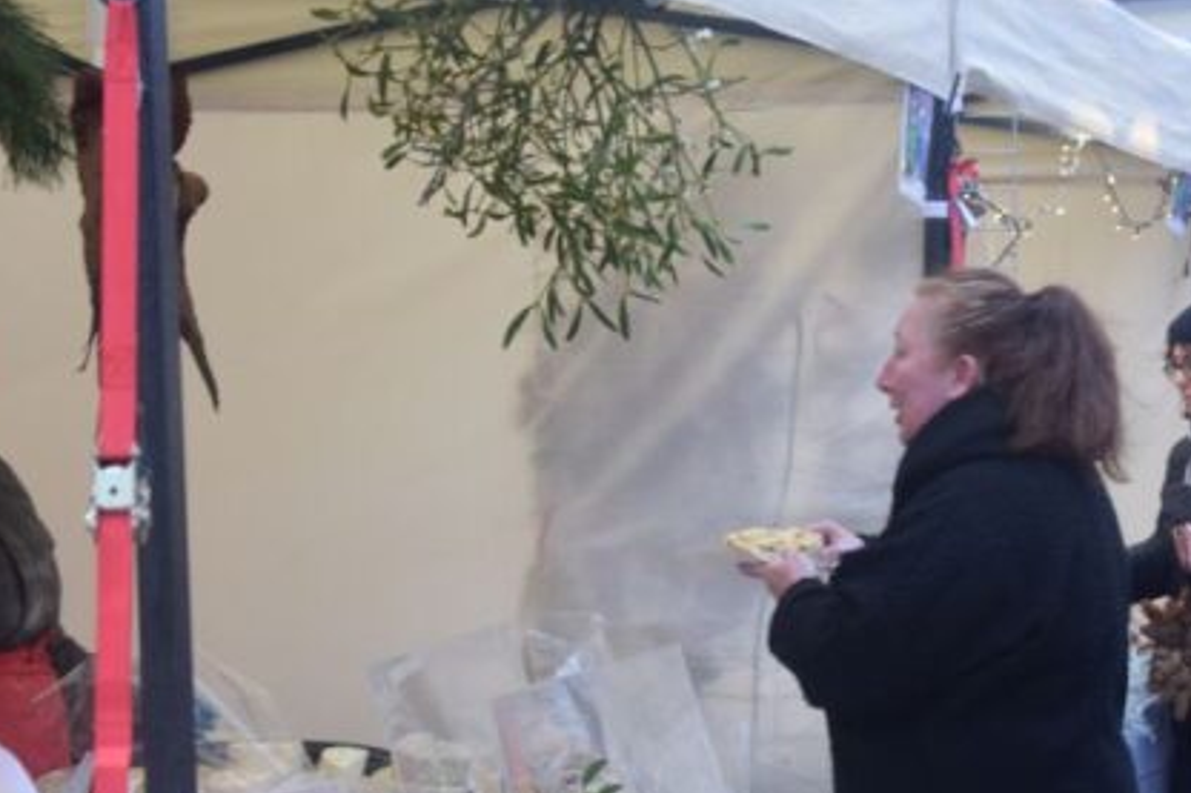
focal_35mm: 97
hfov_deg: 21.0
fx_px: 3205
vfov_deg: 14.1
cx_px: 796
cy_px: 401
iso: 400
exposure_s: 1/100
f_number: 5
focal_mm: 35
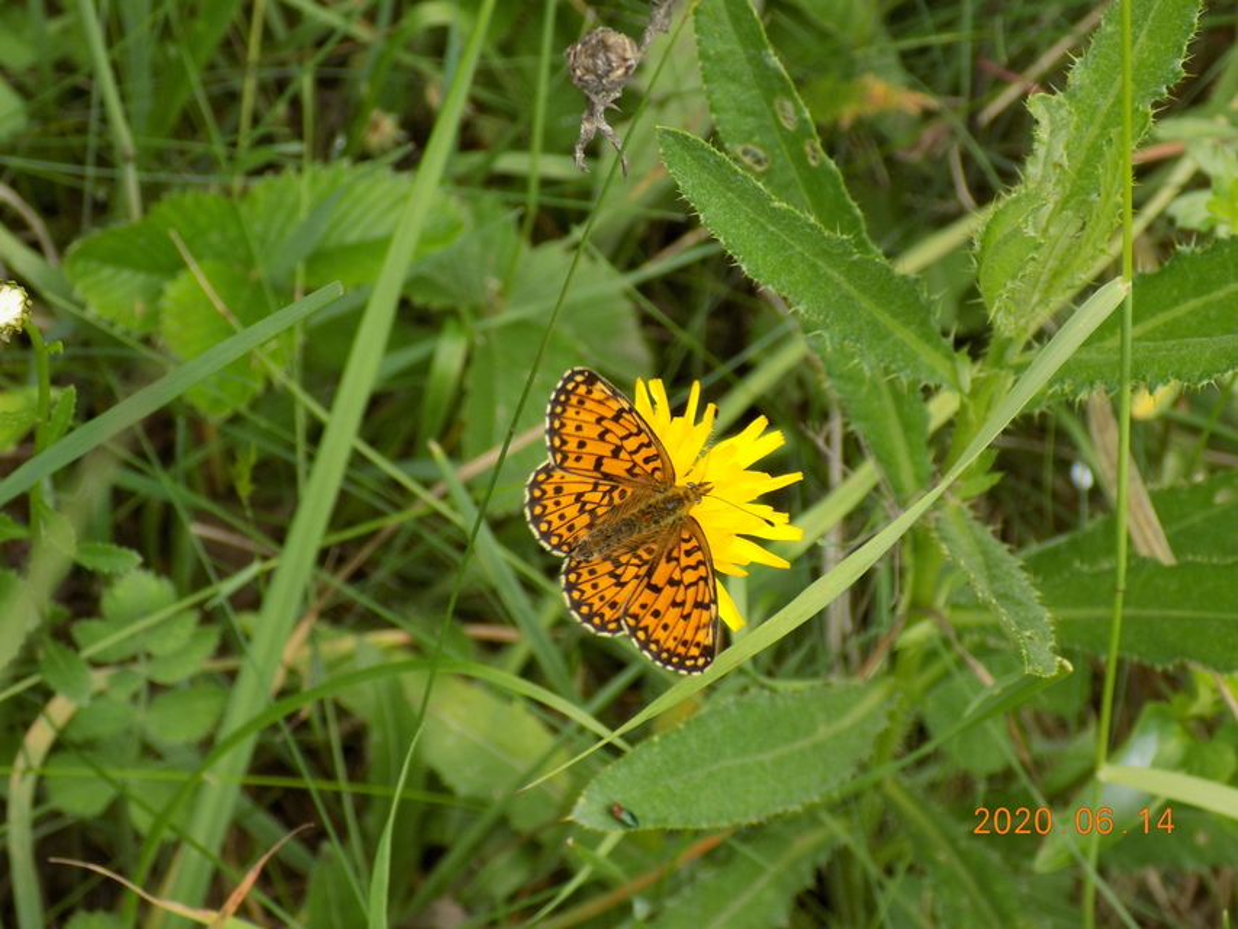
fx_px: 4221
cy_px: 464
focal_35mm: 118
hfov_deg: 16.7
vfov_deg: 12.6
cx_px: 619
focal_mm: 20.9
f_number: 4.8
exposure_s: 1/80
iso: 80
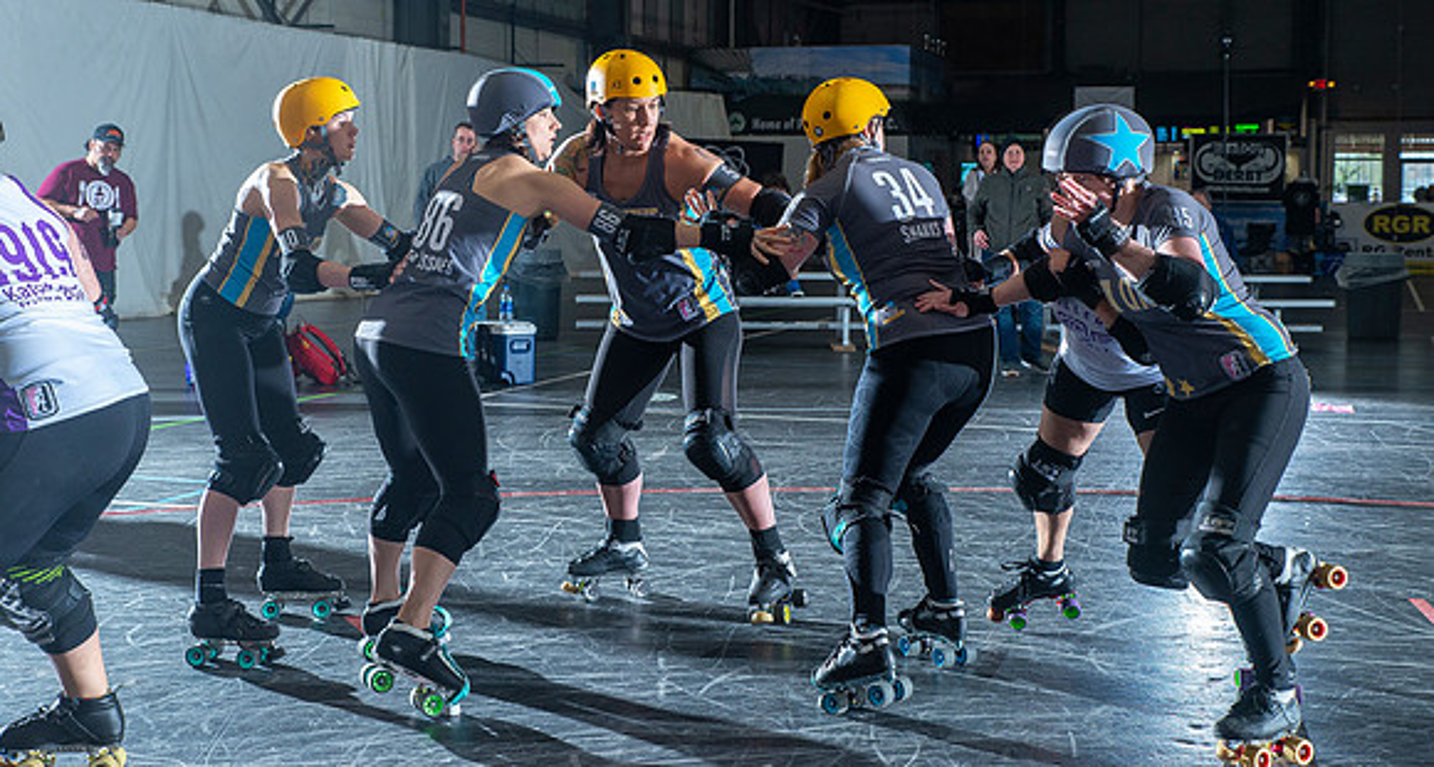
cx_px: 715
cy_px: 287
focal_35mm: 51
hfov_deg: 41.0
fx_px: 1918
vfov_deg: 22.5
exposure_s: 1/160
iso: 800
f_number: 7.1
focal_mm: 48
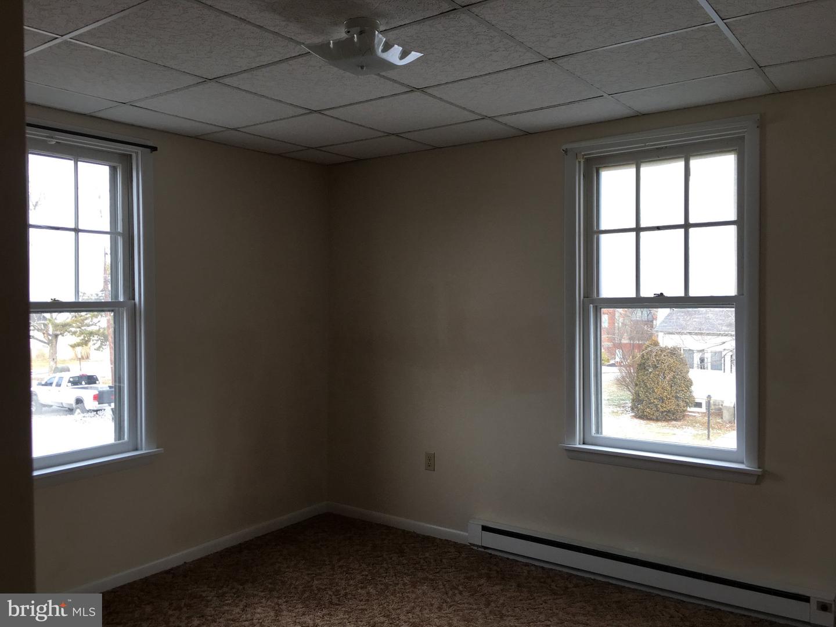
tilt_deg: -1.6
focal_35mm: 29
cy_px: 314
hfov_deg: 61.7
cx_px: 418
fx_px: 700
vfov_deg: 48.2
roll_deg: +1.2
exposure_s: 1/120
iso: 32
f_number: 2.2
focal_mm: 4.15
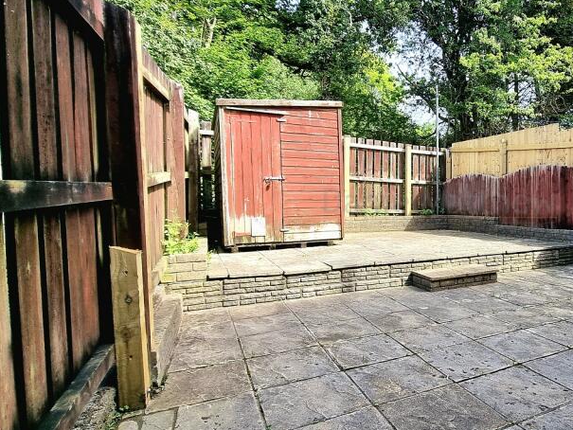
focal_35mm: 22
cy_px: 208
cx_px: 439
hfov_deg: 70.6
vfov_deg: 61.1
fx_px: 364
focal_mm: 2.2
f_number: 2.2
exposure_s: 1/833
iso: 50
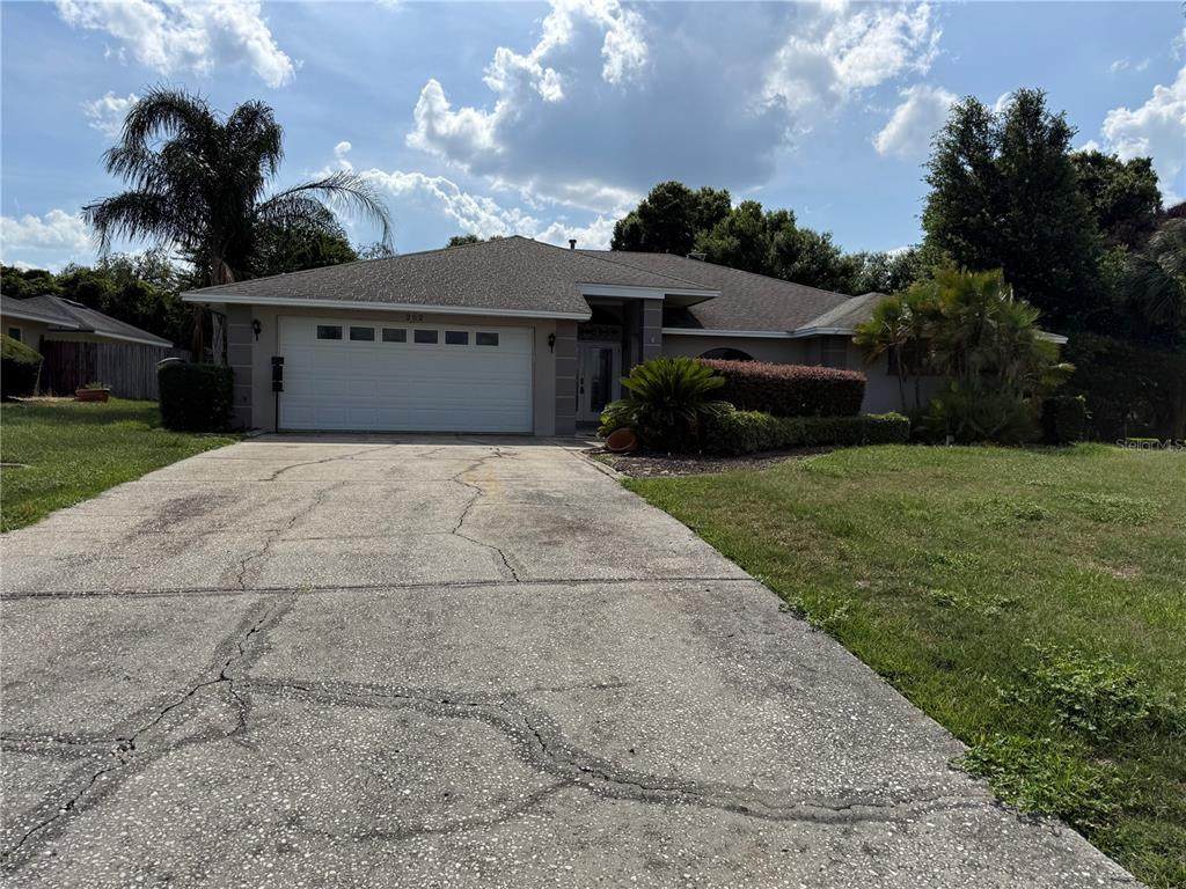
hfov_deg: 71.6
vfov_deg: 56.8
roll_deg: -1.0
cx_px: 593
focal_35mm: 24
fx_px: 822
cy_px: 444
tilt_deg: -2.6
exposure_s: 1/10309
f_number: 1.78
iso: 80
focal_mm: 6.76
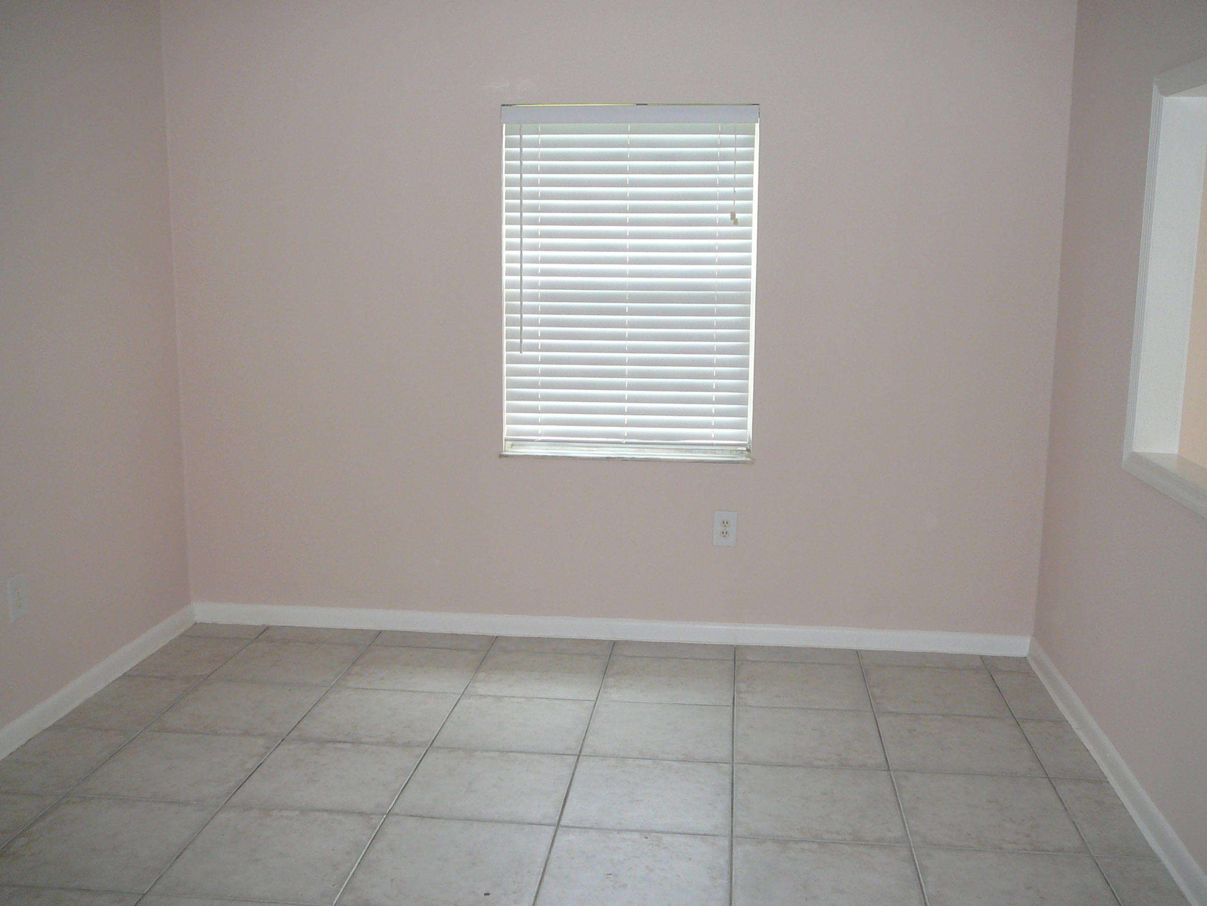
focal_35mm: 35
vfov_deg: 40.7
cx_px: 604
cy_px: 453
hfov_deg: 52.6
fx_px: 1220
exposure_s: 1/30
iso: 125
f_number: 2.8
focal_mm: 5.2
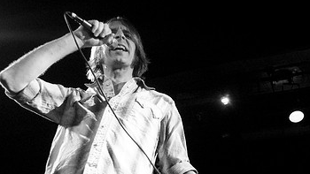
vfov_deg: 23.0
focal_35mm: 52
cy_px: 117
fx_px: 428
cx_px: 229
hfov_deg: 38.9
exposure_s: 1/125
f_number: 3.2
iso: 800
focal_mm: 20
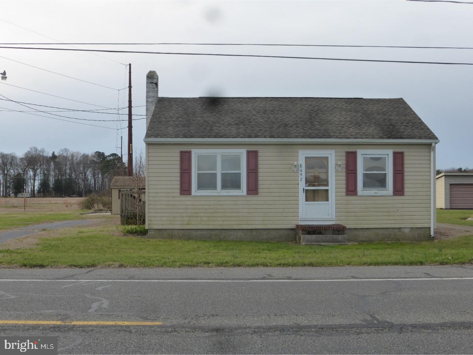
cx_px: 236
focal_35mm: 46
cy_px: 178
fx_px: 629
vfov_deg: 31.5
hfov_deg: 41.2
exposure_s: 1/400
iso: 160
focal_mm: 7.9
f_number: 4.1
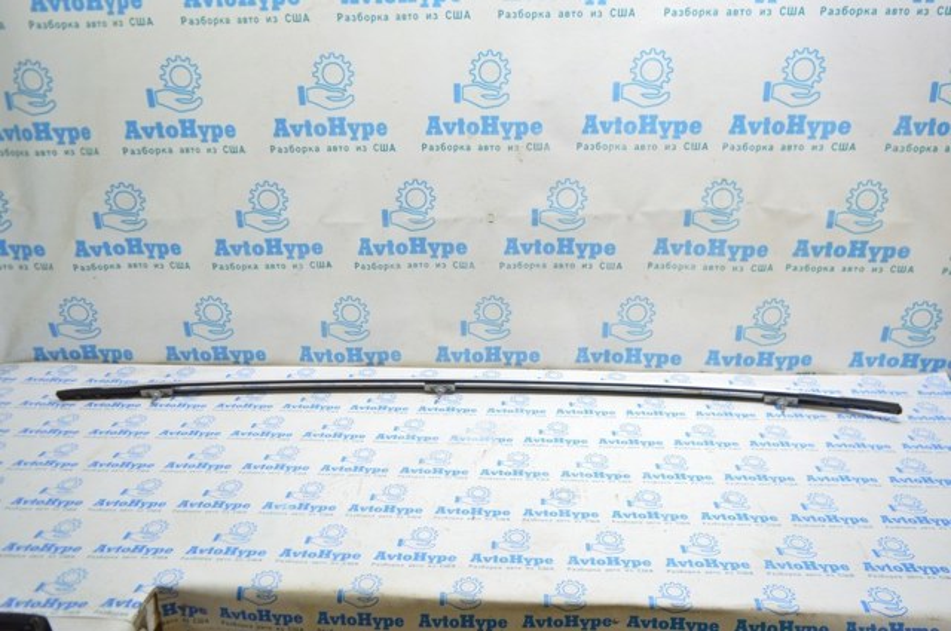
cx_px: 476
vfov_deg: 47.8
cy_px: 316
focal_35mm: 27
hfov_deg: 67.4
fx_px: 712
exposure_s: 1/40
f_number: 3.5
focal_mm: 18
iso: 400
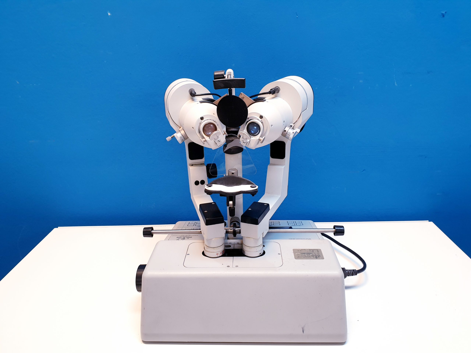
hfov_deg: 67.3
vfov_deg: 53.1
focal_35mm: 26
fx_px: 354
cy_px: 176
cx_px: 236
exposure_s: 1/50
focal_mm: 4.3
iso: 125
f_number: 2.4
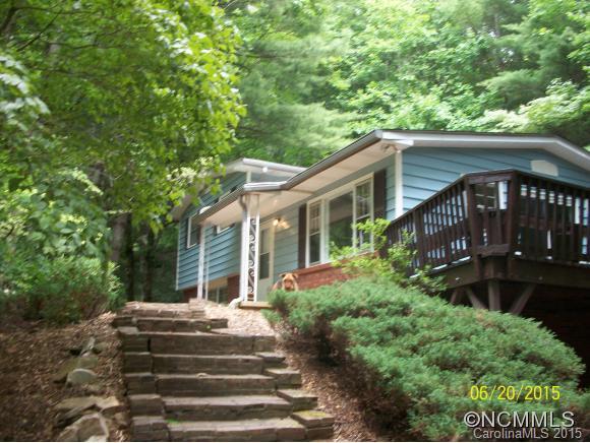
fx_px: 597
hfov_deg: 52.6
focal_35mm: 35
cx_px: 295
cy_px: 222
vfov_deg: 40.8
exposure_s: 1/60
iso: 80
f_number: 3.1
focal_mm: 6.3
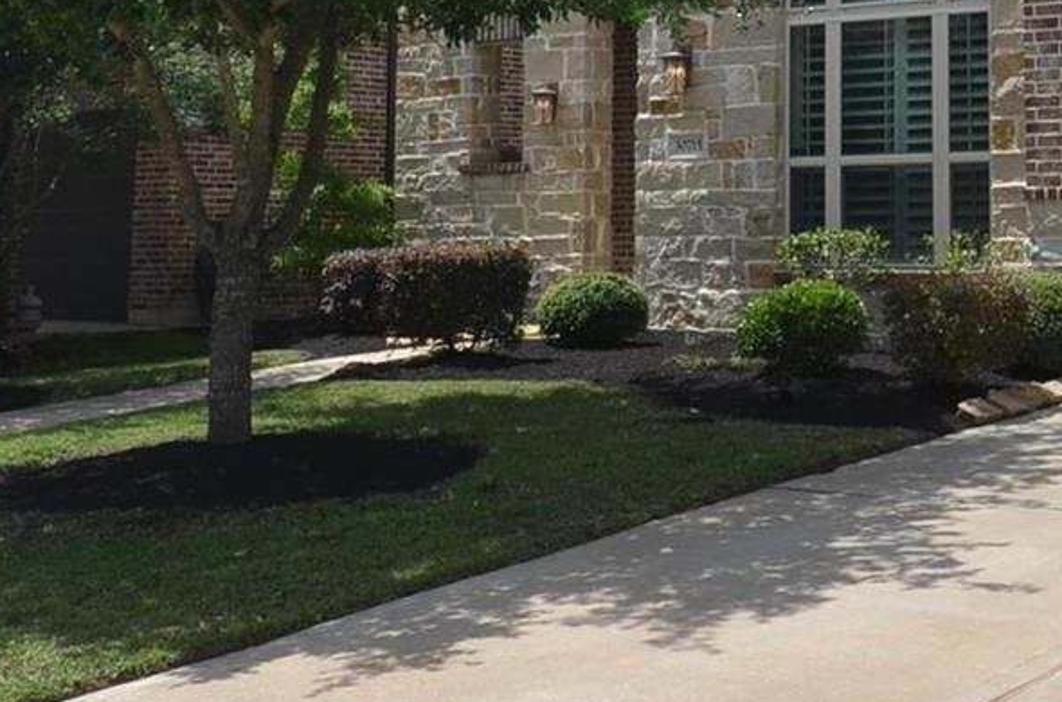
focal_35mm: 68
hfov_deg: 28.8
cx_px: 932
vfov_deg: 19.5
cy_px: 16
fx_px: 1993
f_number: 11
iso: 320
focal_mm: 13
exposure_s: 1/500
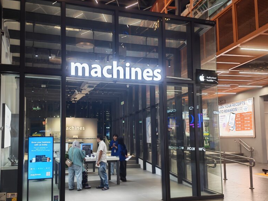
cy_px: 117
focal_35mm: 32
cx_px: 110
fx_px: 248
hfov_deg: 56.5
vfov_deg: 44.0
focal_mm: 6.12
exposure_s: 1/50
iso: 125
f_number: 1.9
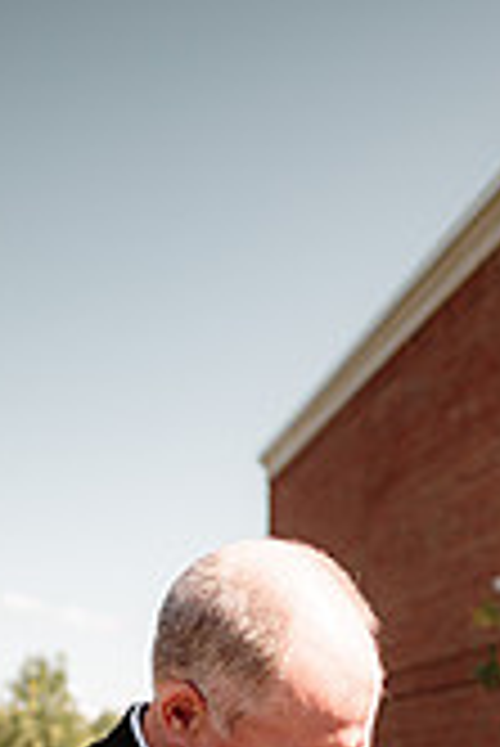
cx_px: 464
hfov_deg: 20.5
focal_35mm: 65
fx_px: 1351
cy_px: 1008
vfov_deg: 25.8
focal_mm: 24
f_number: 2.2
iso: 125
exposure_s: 1/3200
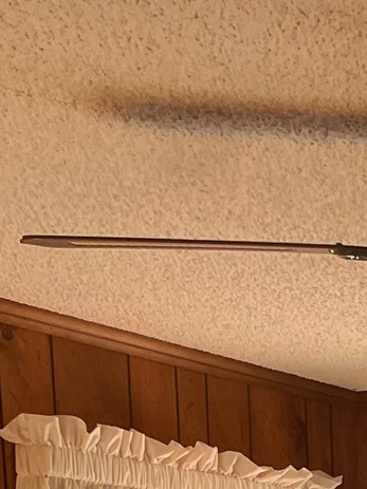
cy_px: 1028
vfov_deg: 14.0
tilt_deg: -10.6
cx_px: 752
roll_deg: -0.7
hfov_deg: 11.5
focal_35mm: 115
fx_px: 1626
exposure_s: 1/121
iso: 125
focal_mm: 4.2
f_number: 1.6
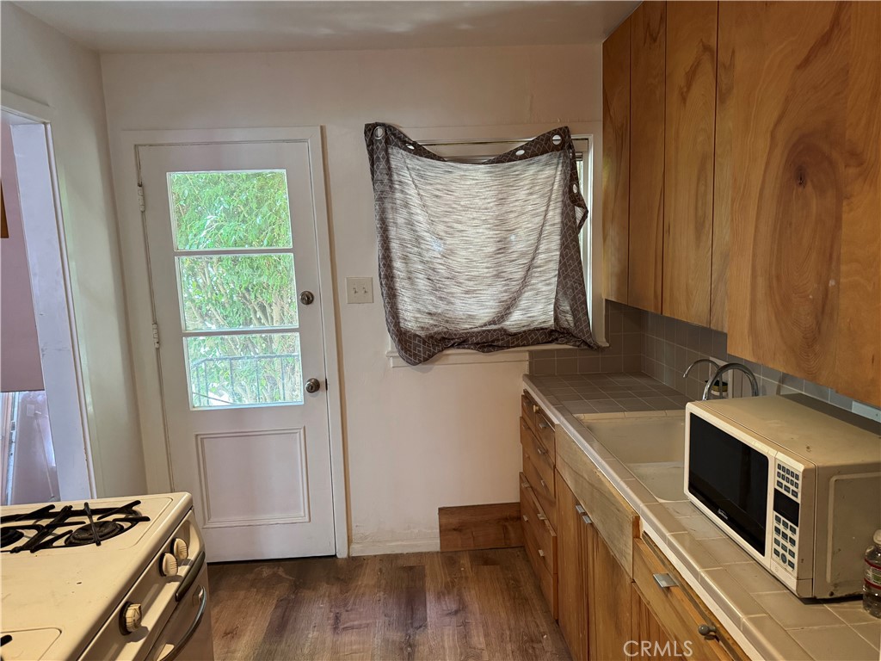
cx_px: 440
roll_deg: +2.4
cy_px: 330
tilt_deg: -9.4
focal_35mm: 24
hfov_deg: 71.6
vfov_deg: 56.8
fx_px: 611
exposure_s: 1/60
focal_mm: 6.76
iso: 500
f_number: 1.78
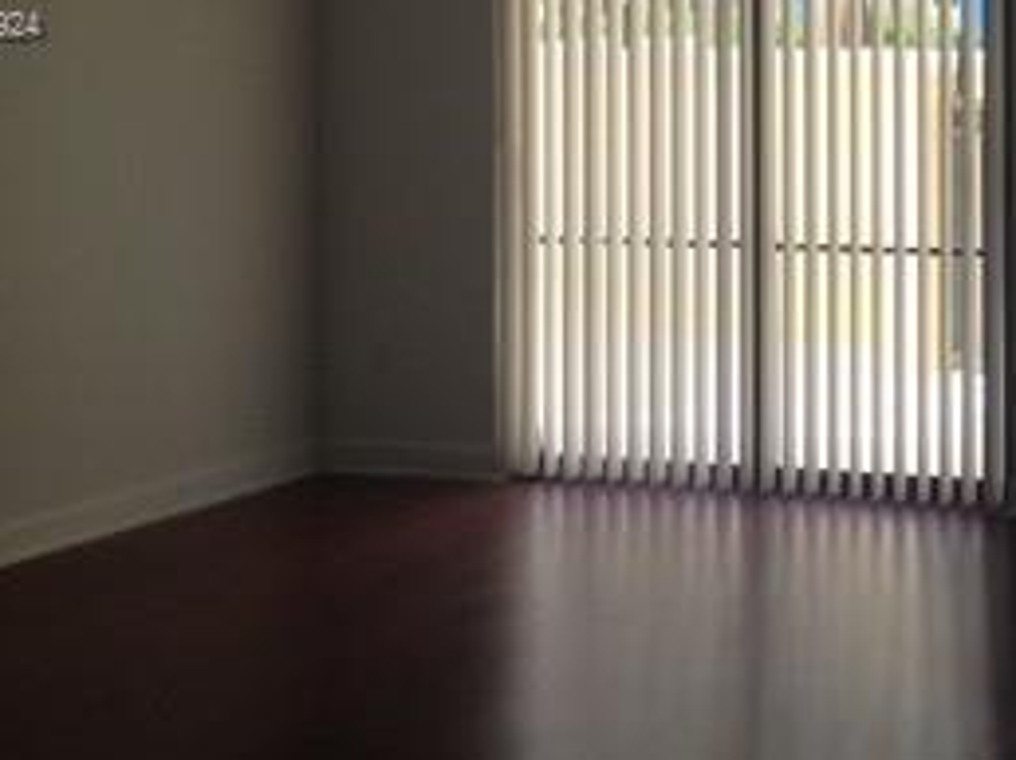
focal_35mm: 82
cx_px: 1059
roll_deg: -0.6
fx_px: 2405
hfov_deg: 22.7
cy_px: 28
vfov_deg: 17.6
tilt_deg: +1.2
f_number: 2.4
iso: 80
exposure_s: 1/120
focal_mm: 4.12
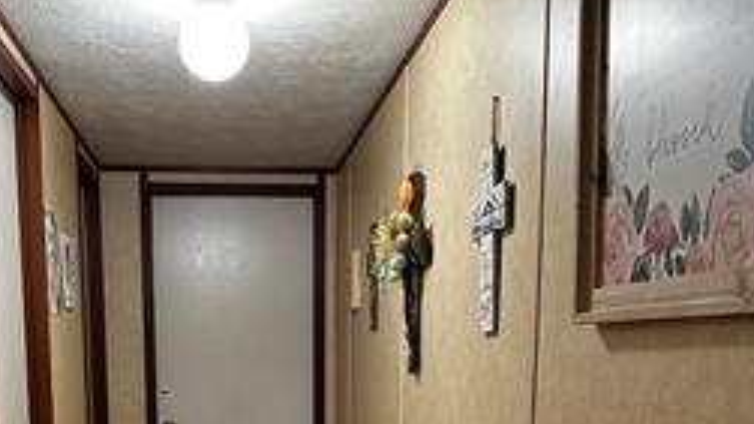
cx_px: 261
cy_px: 502
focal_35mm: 50
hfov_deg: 40.9
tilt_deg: -7.9
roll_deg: +0.7
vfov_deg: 22.2
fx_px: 999
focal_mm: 6.86
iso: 320
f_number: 1.78
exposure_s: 1/60
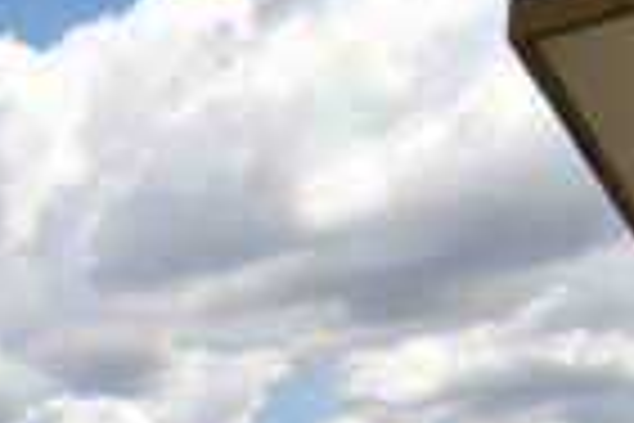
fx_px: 1127
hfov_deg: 22.6
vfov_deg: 17.7
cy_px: 724
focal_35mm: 64
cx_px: -423
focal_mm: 10
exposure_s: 1/200
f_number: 9
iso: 100
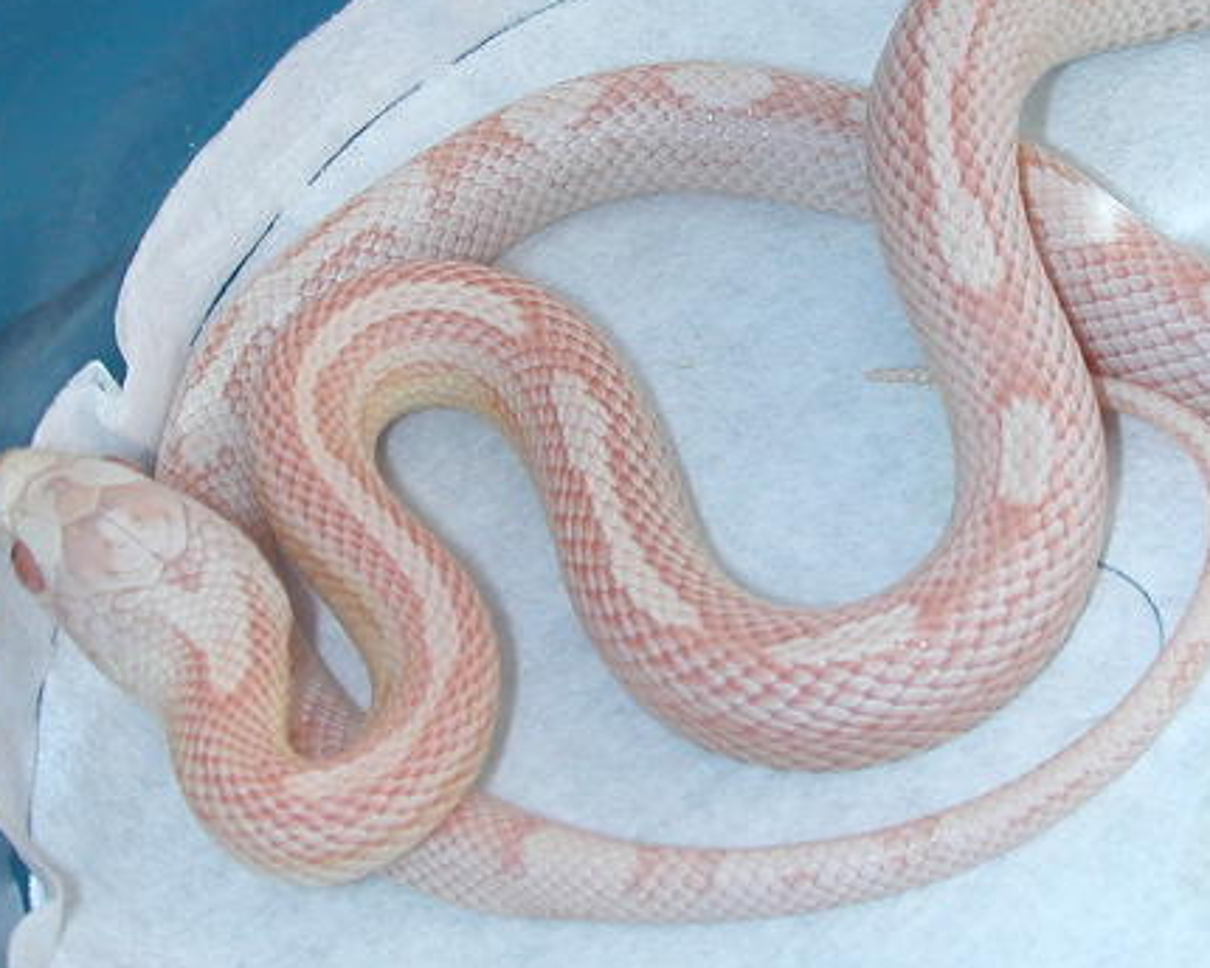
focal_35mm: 93
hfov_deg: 20.5
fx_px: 3330
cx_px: 816
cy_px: 369
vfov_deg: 16.5
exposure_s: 1/373
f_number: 5.9
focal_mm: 9.7
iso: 100
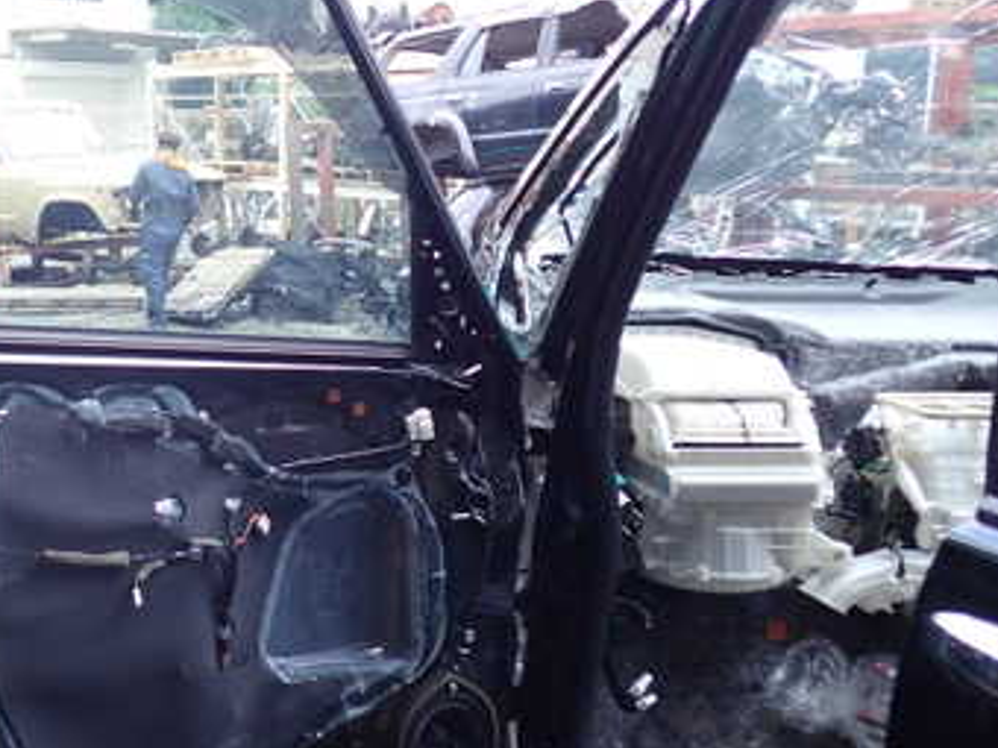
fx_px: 1528
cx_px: 188
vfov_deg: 27.5
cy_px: 361
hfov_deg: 34.9
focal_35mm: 53
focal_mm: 5.4
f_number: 2.3
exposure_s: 1/125
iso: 200
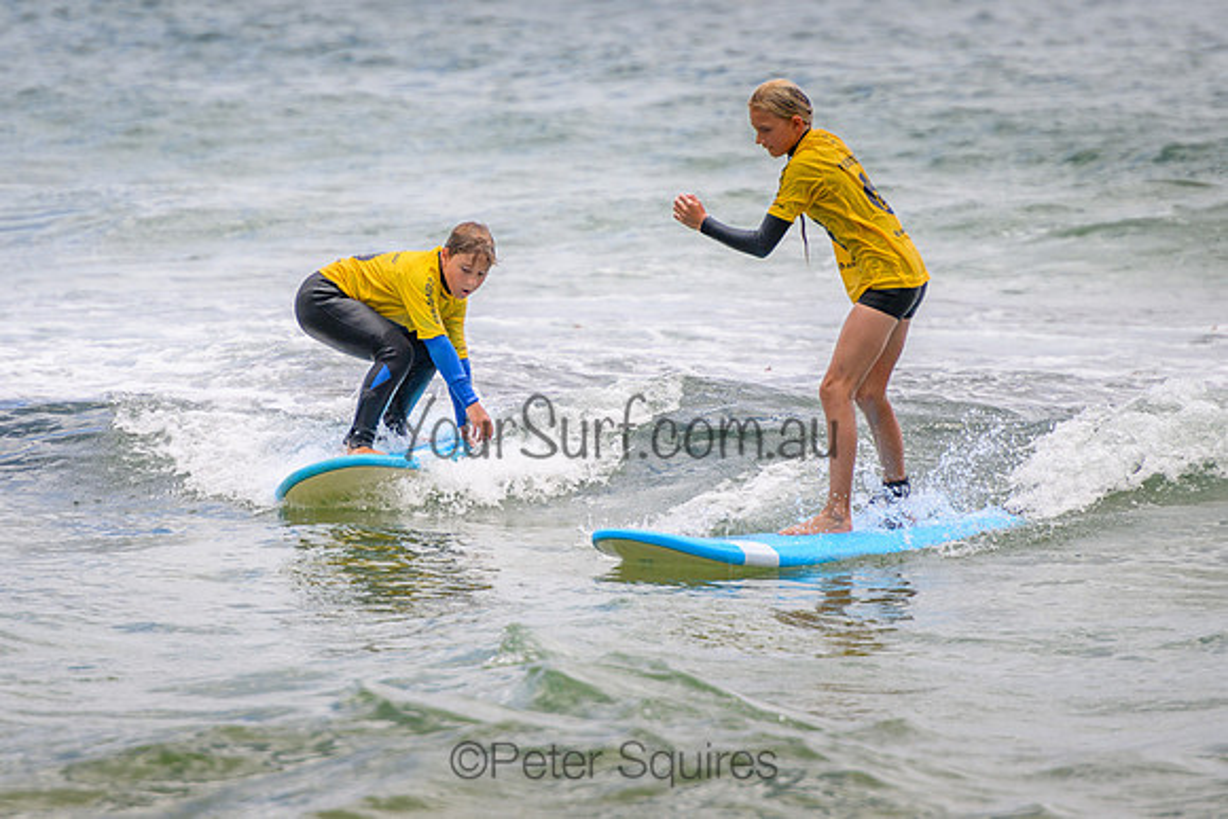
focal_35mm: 550
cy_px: 338
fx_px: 18760
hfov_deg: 3.7
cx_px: 471
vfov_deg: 2.5
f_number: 5.6
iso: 250
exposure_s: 1/2000
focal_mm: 400
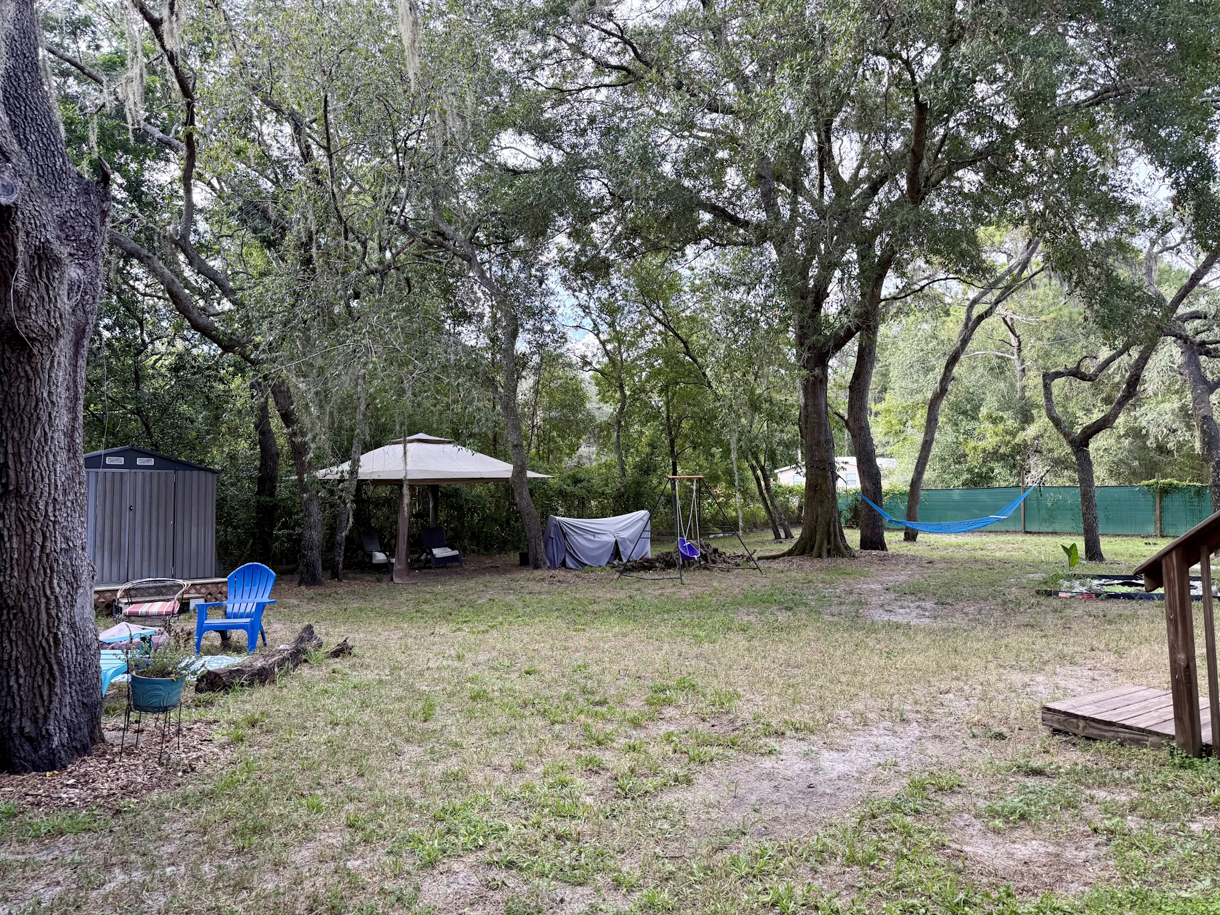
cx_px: 610
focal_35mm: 24
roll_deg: +0.5
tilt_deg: +4.2
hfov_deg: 71.6
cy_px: 458
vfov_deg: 56.8
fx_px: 846
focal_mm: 6.76
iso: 100
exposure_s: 1/377
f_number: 1.78
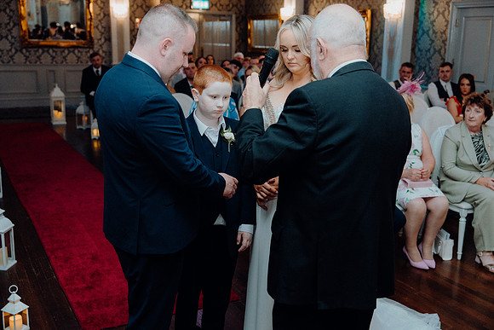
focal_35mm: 42
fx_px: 576
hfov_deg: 46.4
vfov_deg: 31.9
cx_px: 247
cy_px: 165
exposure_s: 1/160
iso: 2500
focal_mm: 42
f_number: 3.5
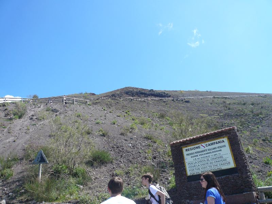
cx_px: 136
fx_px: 220
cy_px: 102
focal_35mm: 28
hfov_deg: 63.4
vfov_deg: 49.7
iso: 100
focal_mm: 4.6
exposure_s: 1/125
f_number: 8
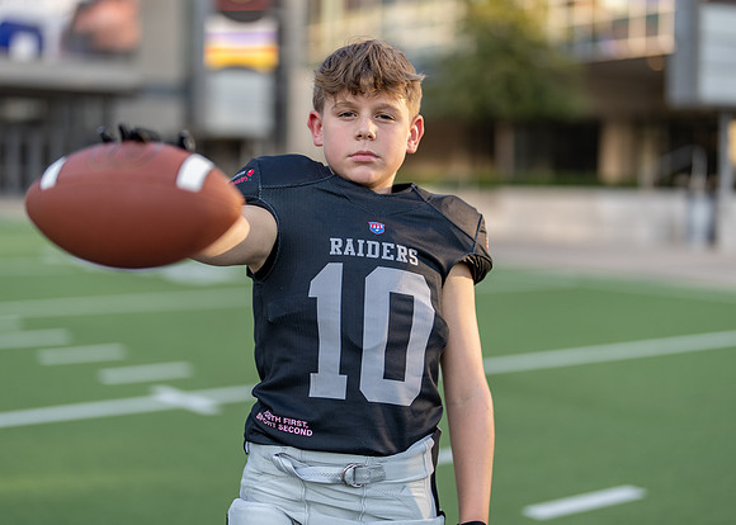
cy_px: 237
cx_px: 358
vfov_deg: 24.2
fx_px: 1223
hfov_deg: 33.5
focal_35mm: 59
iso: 100
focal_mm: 50
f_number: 1.2
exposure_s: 1/2000
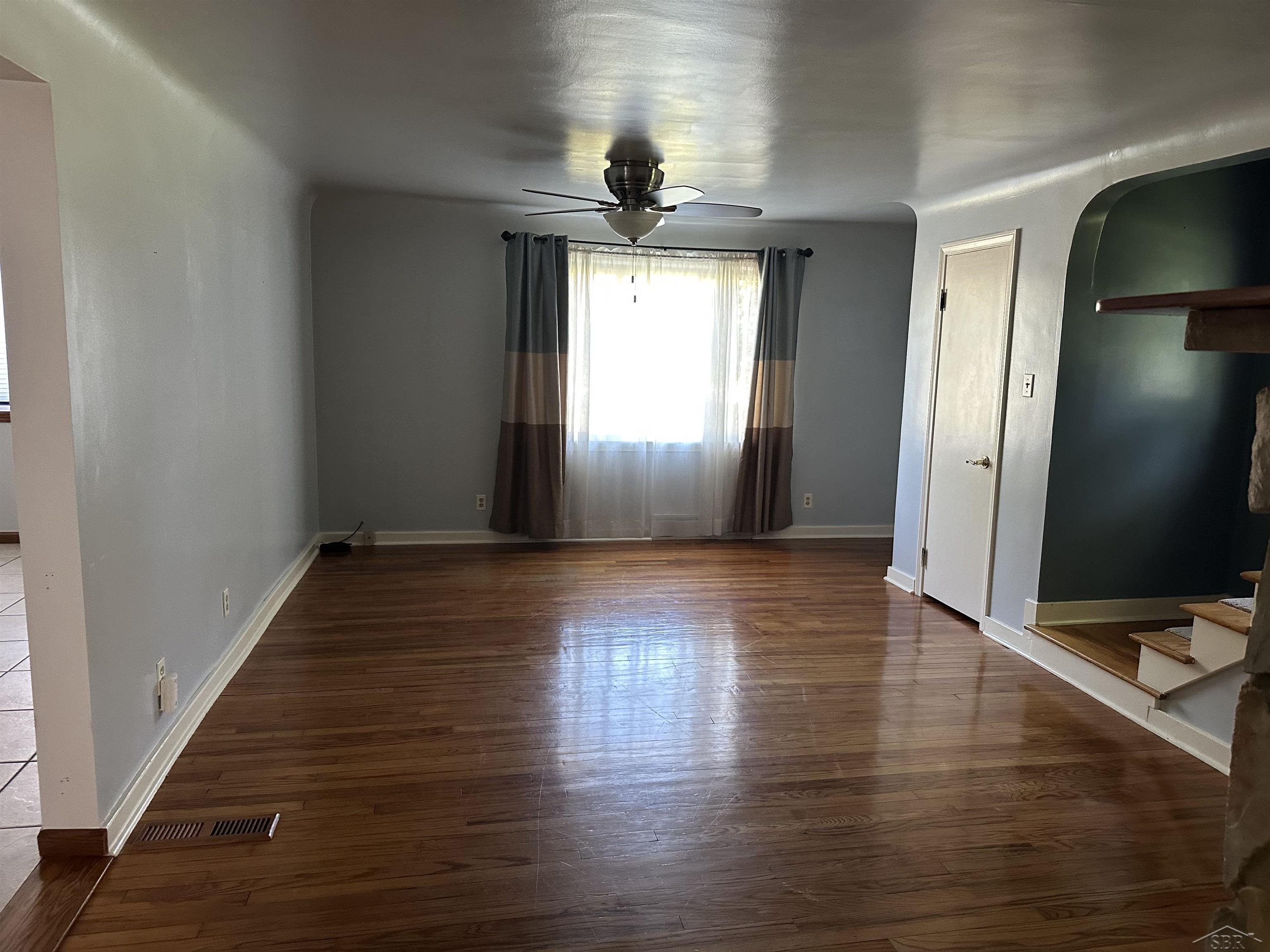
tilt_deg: -7.1
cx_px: 635
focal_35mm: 24
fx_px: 881
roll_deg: -2.1
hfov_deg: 71.6
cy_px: 476
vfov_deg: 56.8
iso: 400
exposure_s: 1/60
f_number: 1.78
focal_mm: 6.86
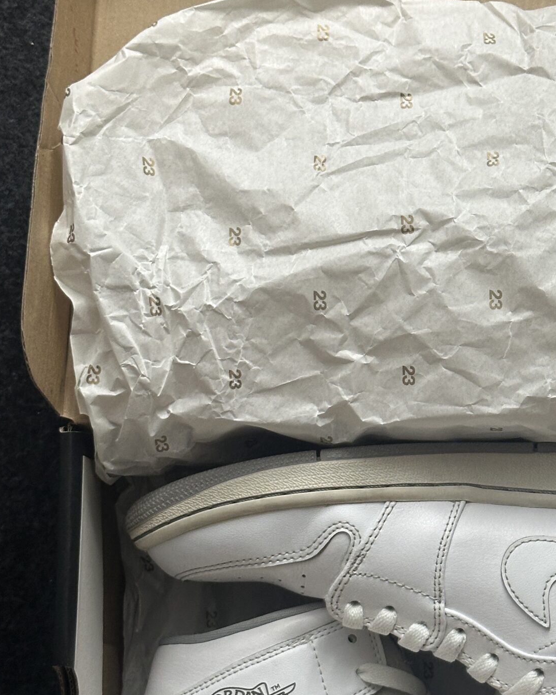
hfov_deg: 17.5
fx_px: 1790
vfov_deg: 21.9
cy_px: 417
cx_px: 470
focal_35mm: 87
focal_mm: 6.86
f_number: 1.78
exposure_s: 1/50
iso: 125
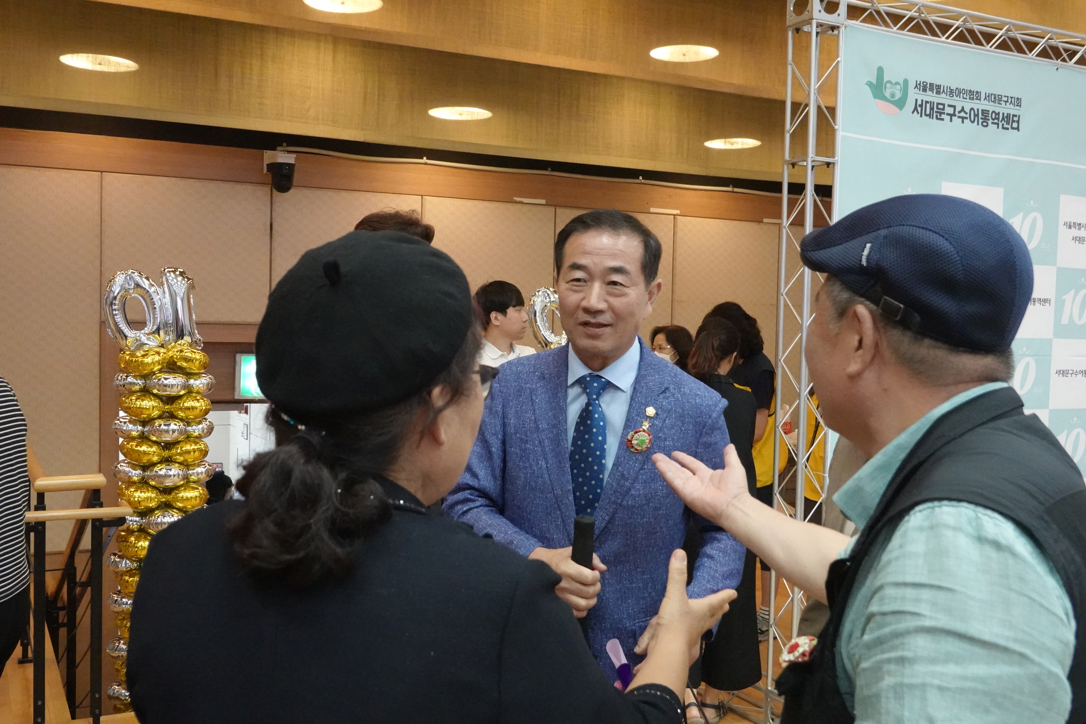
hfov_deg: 51.9
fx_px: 1116
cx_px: 543
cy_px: 362
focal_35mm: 37
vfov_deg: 35.9
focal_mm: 13.84
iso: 3200
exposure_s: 1/200
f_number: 3.5
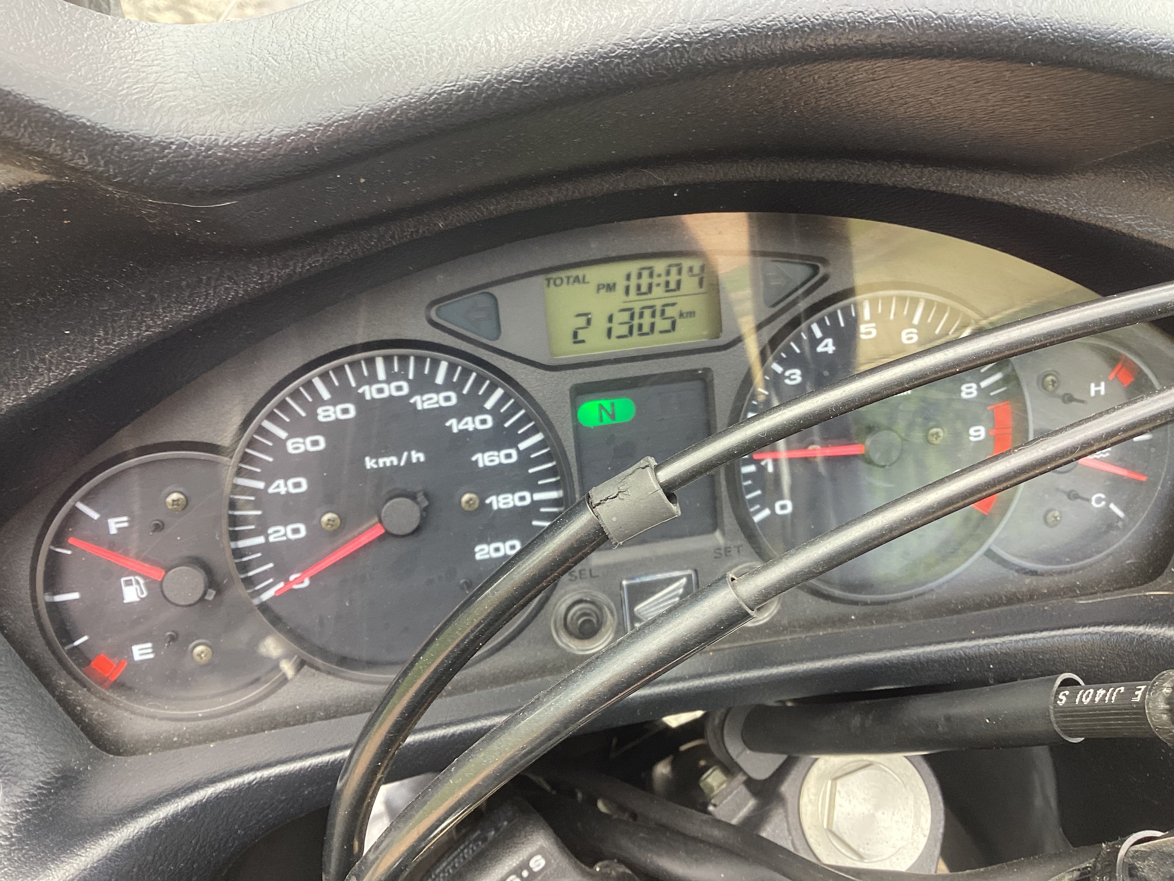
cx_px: 587
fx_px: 1051
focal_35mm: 31
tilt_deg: -40.1
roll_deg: -18.3
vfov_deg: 45.4
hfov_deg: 58.4
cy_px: 440
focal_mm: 3.3
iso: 40
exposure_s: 1/100
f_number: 2.4
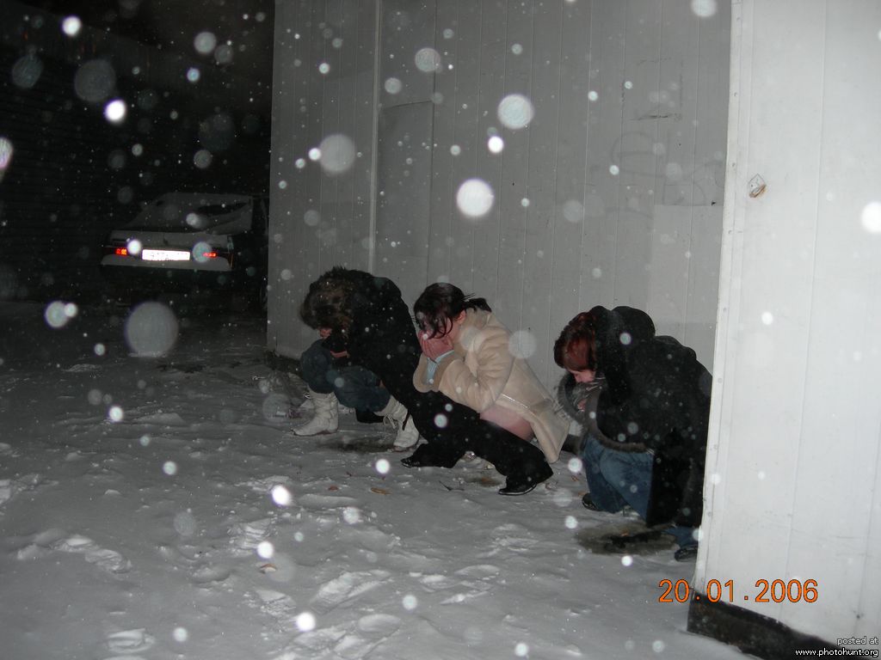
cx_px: 440
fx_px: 967
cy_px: 330
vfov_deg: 37.7
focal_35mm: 38
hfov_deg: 49.0
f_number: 2.8
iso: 63
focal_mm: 7.8
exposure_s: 1/60.1
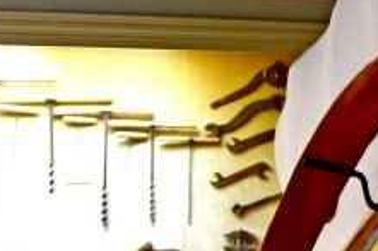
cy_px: 263
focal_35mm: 125
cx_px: 303
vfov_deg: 10.8
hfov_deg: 16.3
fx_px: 1311
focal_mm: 18
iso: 800
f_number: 3.5
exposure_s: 1/13
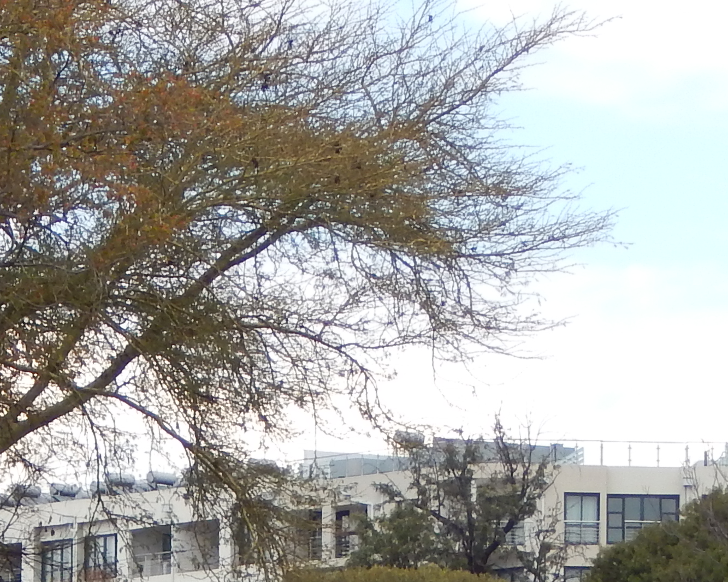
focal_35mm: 351
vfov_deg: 4.4
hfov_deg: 5.5
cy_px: 766
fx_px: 7562
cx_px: 90
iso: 125
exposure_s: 1/320
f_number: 4.5
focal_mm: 18.7
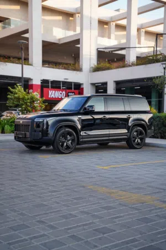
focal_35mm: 51
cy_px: 125
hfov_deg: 26.4
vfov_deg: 38.7
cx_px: 83
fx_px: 354
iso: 250
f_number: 2.8
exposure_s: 1/50
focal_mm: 51.2
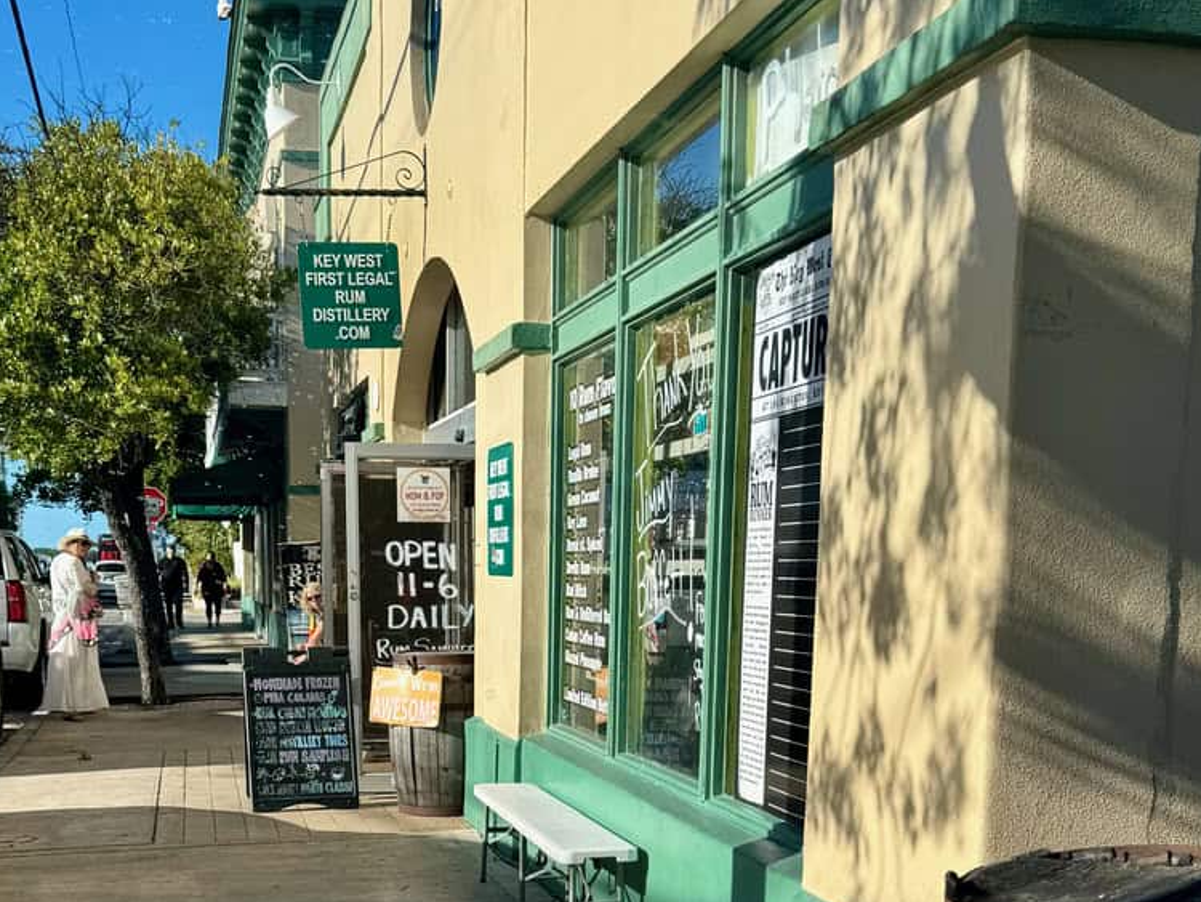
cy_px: 548
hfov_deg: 56.8
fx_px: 1111
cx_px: 609
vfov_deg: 43.9
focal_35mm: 32
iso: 80
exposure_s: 1/4310
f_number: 1.8
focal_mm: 6.9
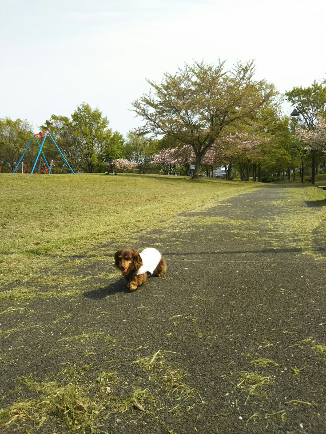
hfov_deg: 46.8
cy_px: 217
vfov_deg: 60.0
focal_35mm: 30
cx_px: 163
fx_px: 377
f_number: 2.2
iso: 25
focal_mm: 4
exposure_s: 1/801
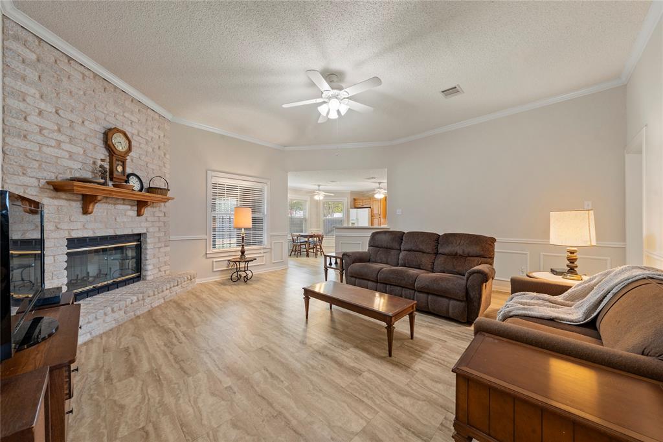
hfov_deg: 108.3
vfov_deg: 85.4
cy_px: 221
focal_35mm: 13
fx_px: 239
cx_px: 332
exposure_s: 1/2
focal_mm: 13
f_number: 11
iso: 160
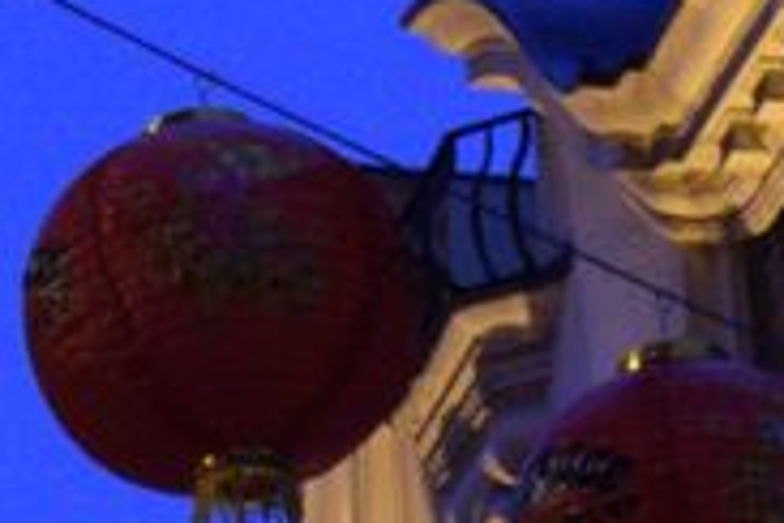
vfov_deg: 3.2
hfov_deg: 5.0
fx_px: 9015
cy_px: 1689
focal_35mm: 414
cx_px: 964
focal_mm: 42
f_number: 5
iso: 1600
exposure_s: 1/50
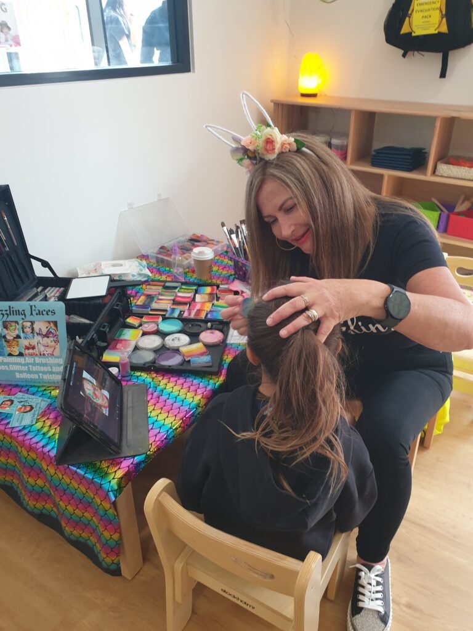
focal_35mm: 26
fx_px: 474
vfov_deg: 67.3
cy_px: 316
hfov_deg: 53.1
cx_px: 236
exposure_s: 1/50
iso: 125
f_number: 2.4
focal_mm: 4.3
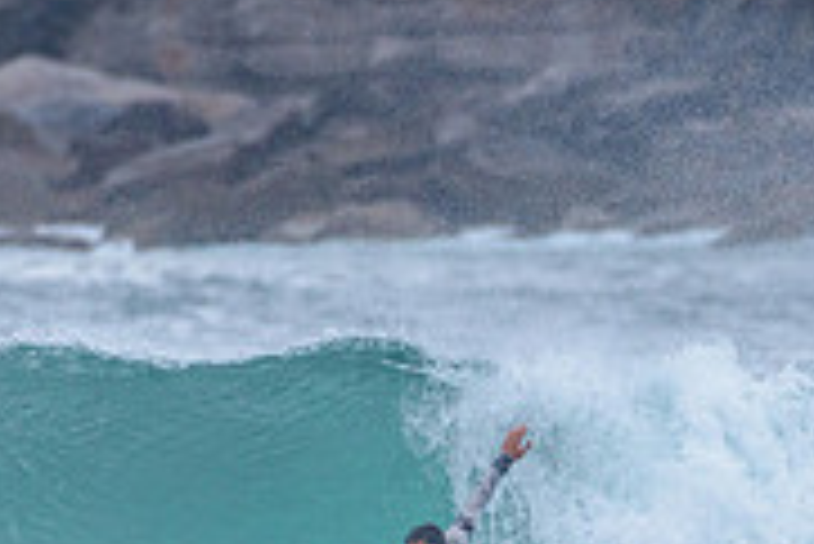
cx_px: 308
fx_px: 44375
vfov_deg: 0.7
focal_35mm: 1961
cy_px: 795
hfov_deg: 1.1
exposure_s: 1/2000
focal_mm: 500
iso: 450
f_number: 5.6
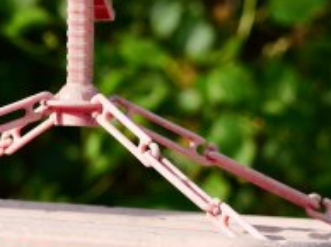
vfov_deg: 3.9
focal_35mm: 379
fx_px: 3620
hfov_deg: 5.2
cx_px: 9
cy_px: 163
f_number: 4
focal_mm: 60
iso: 200
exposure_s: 1/1600
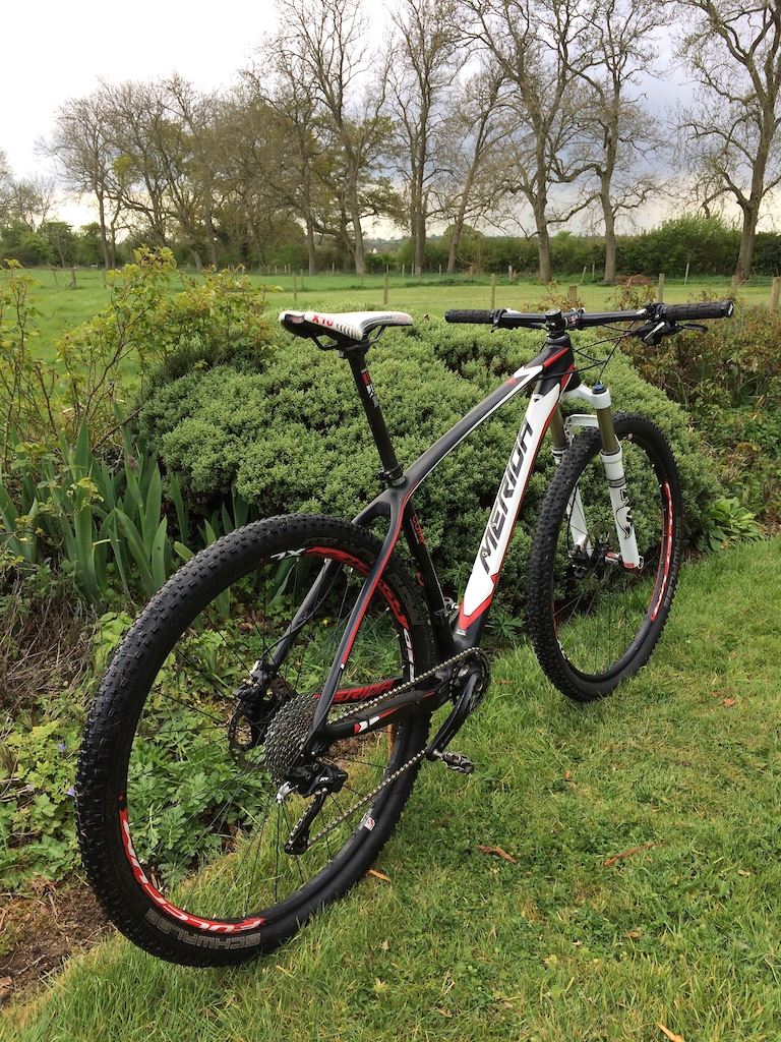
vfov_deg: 61.7
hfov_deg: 48.2
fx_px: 872
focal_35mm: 29
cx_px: 390
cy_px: 521
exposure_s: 1/189
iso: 32
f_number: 2.2
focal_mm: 4.15
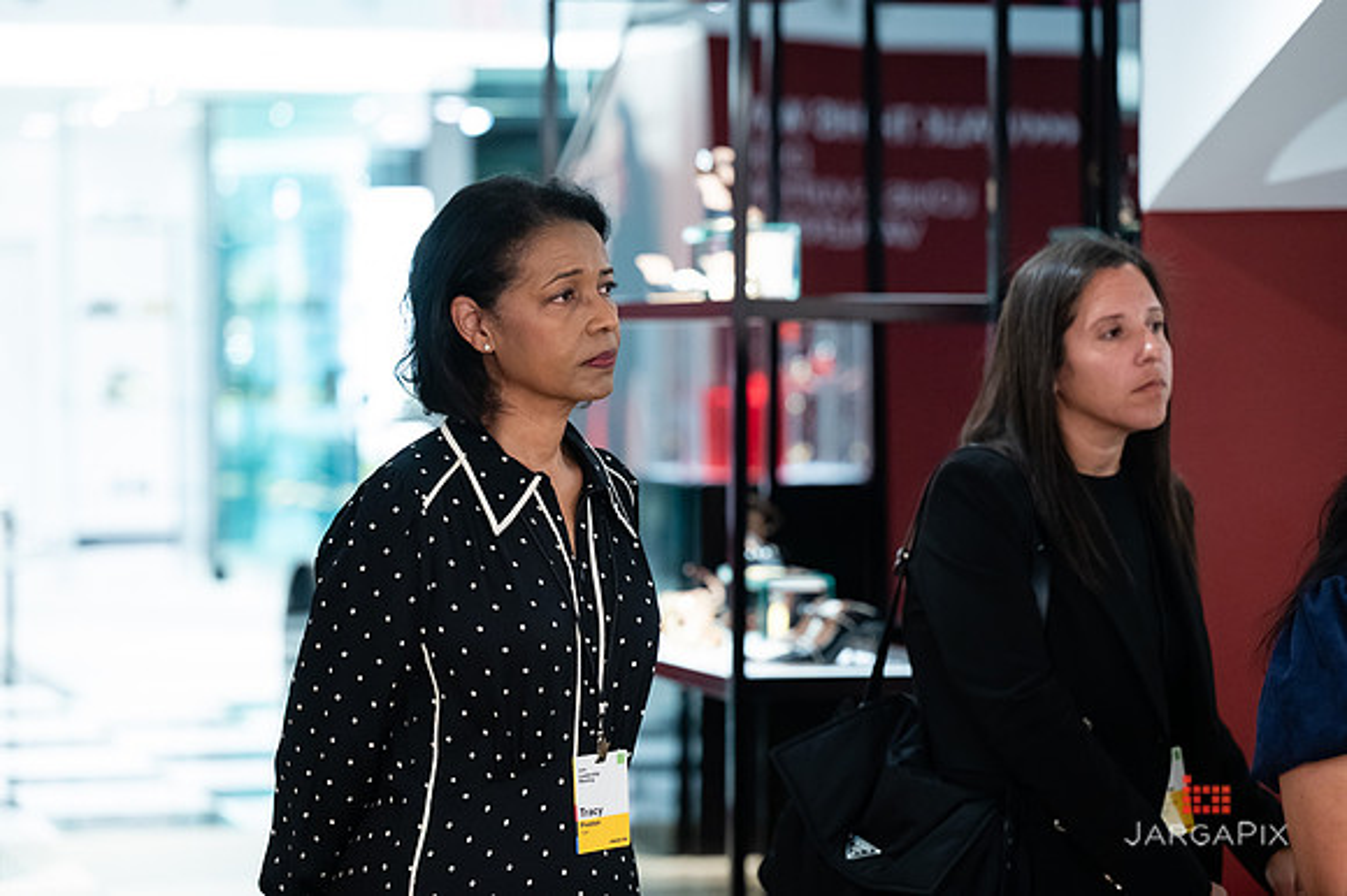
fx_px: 4023
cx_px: 656
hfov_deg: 19.0
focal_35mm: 108
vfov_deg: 12.7
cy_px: 436
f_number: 3.2
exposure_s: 1/160
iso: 2500
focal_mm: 104
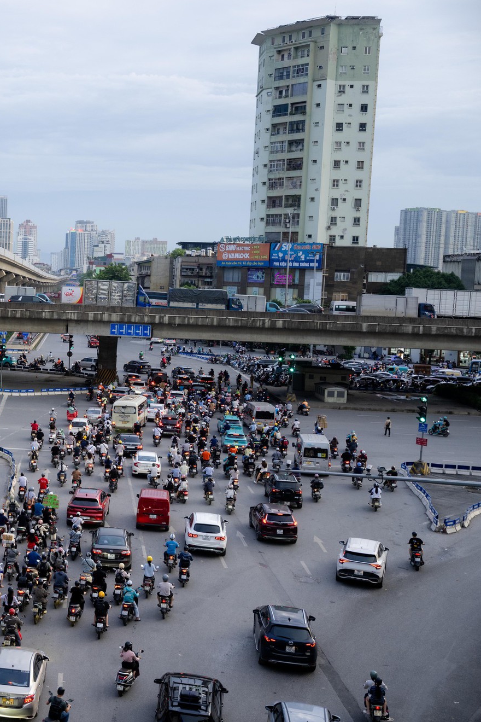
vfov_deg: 39.1
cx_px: -61
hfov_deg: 24.6
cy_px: 361
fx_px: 1017
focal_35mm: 51
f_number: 2.8
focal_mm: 33.5
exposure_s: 1/250
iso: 400
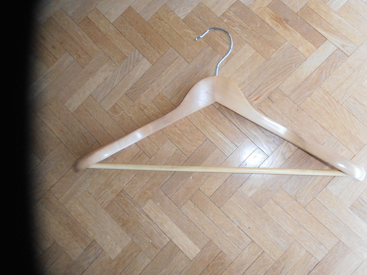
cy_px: 138
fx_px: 254
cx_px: 184
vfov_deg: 56.8
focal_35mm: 24
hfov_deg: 71.6
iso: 125
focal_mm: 4.2
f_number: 3
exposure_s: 1/30
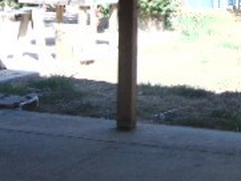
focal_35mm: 106
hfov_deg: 18.1
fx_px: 738
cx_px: 236
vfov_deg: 13.3
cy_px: -73
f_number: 3.1
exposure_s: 1/320
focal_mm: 5.4
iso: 80
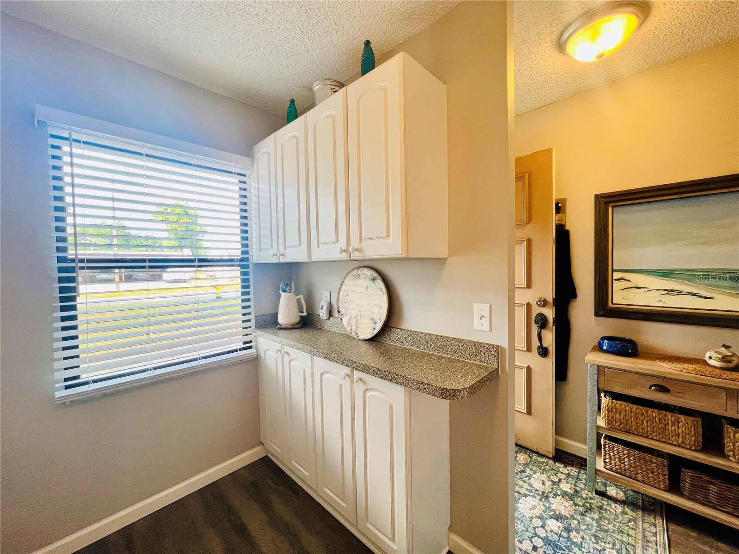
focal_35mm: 13
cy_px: 277
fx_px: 278
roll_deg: +1.4
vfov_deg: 89.9
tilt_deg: -2.4
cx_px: 370
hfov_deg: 106.2
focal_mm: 1.57
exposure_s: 1/120
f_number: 1.8
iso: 100
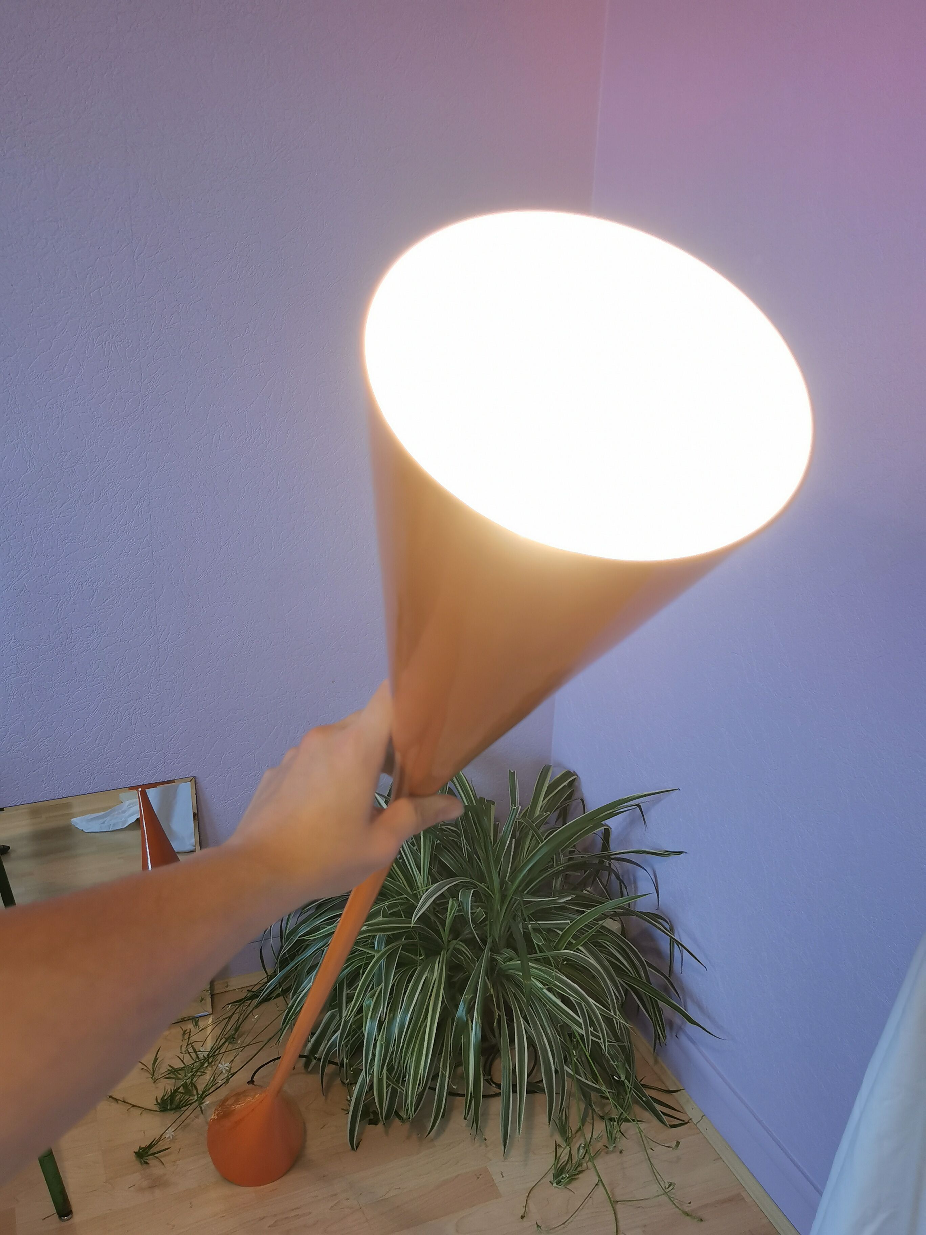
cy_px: 618
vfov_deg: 58.4
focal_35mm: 31
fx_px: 1106
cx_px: 463
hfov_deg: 45.4
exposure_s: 1/100
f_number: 1.8
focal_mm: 5.58
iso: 160
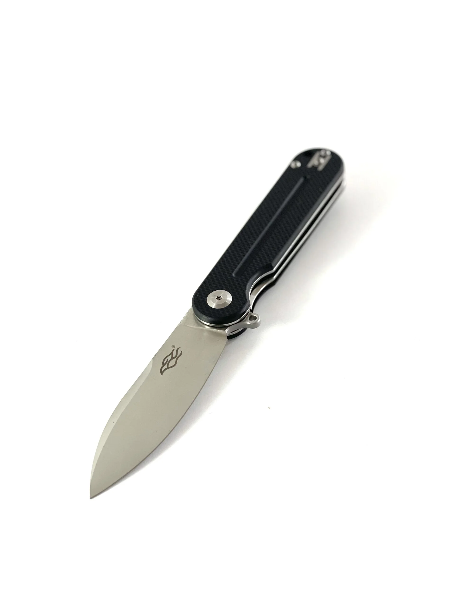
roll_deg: +2.9
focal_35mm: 64
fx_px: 1122
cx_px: 228
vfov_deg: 30.3
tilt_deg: -43.4
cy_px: 304
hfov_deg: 22.9
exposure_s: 1/100
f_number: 2.2
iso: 40
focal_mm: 7.5
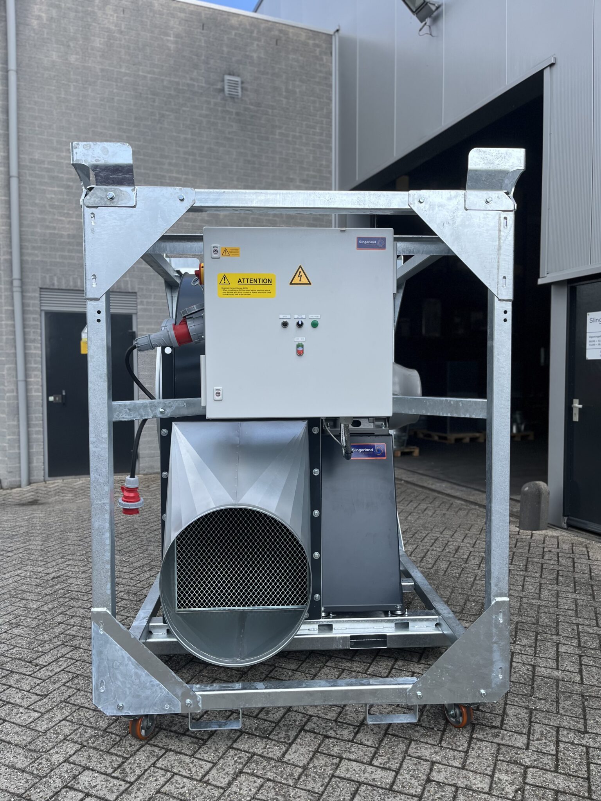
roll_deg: +0.6
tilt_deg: -2.8
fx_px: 602
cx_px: 300
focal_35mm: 26
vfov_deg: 67.3
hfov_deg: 53.1
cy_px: 400
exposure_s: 1/1339
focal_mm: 5.1
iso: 50
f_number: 1.6
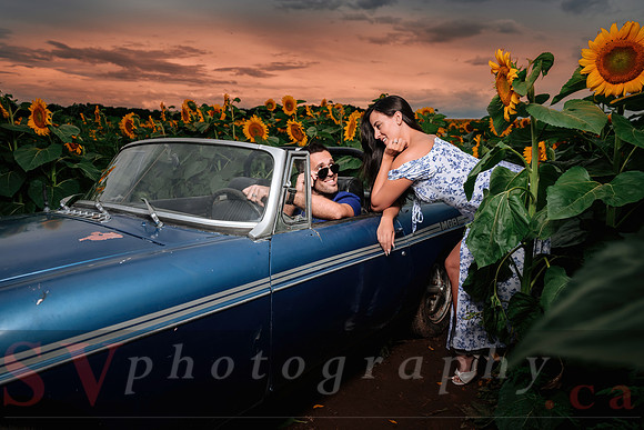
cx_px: 316
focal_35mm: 27
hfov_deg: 67.8
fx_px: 479
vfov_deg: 48.3
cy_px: 215
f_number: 4
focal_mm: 26
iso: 64
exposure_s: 1/200
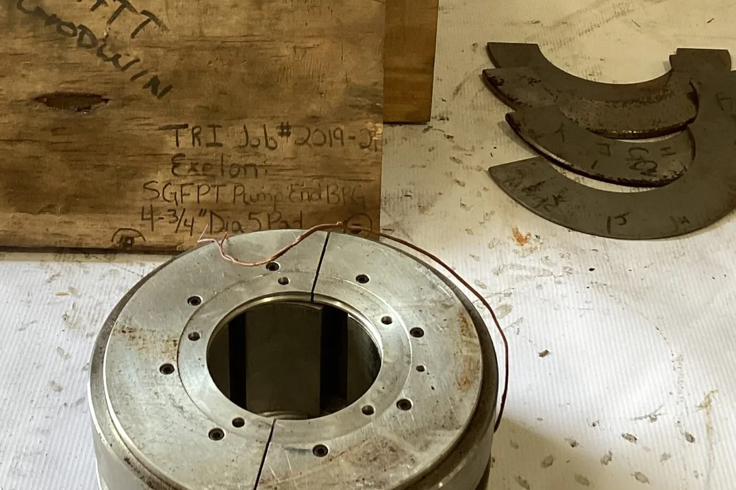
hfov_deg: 33.4
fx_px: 1226
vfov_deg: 22.3
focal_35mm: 60
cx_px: 345
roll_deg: +1.6
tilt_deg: -31.5
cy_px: 90
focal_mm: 3.3
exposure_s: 1/100
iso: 100
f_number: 2.4
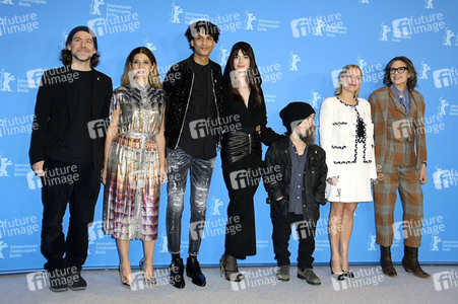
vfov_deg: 31.8
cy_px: 152
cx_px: 229
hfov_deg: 46.4
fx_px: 534
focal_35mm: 42
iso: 1000
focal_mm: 42
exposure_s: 1/250
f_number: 5.6
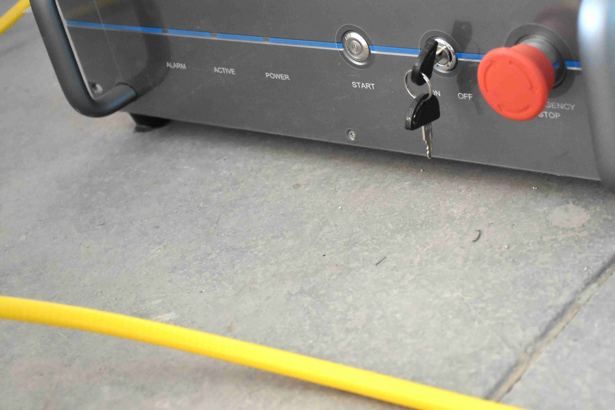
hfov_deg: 26.3
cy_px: 150
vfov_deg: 17.7
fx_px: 1315
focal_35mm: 77
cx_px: 373
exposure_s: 1/30
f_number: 4.5
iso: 3200
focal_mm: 40
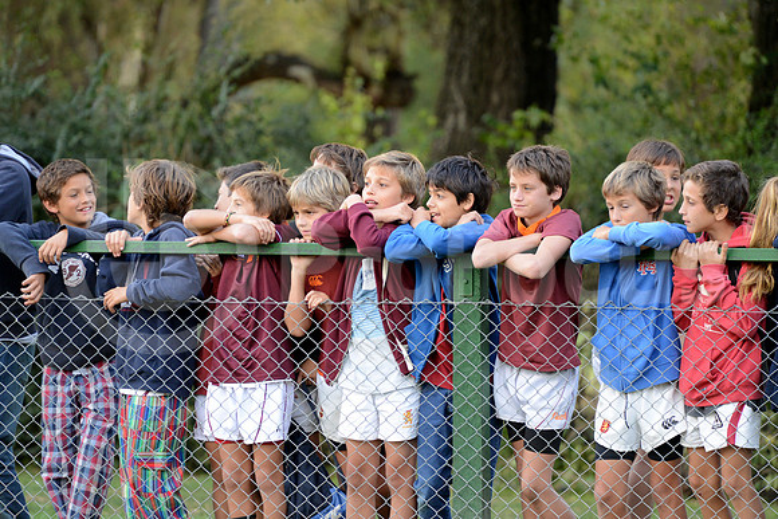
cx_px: 389
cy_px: 260
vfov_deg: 5.1
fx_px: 5836
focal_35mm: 270
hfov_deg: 7.6
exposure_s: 1/250
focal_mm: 270
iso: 1600
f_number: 4
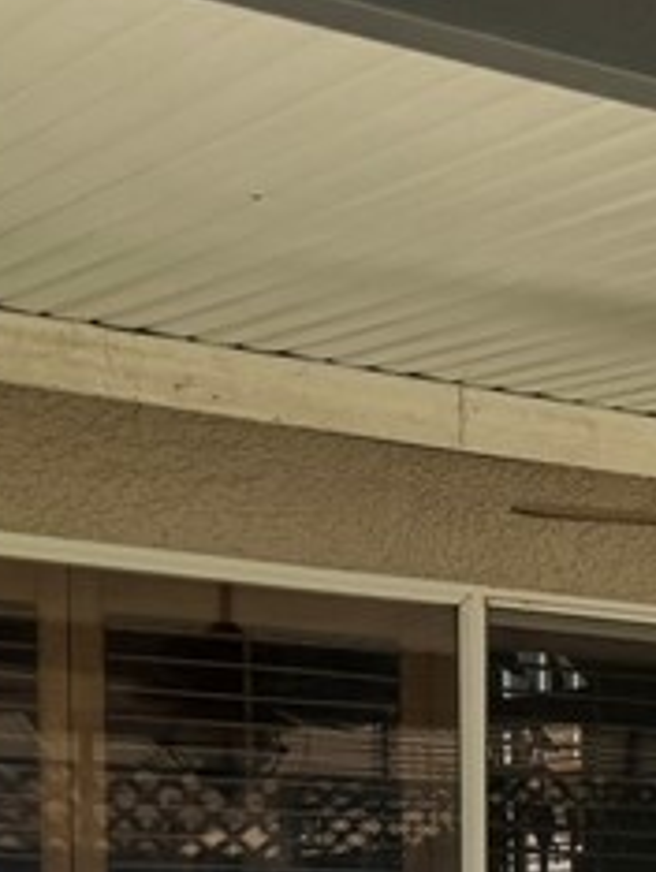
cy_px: 1070
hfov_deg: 10.9
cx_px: 1793
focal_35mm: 105
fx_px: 2648
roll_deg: +0.1
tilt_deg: -1.8
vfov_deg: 17.7
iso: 80
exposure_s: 1/3145
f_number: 1.78
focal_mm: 6.76
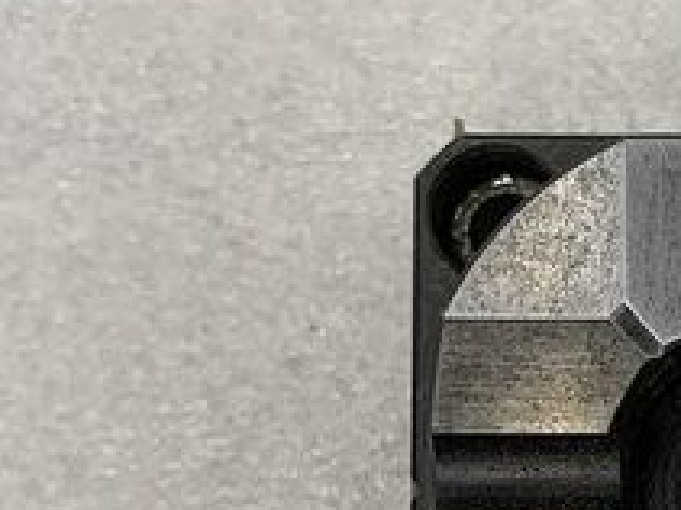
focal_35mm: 79
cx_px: 775
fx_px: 1553
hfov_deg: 23.1
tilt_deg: -85.0
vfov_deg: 18.3
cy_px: 478
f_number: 1.8
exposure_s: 1/76
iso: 100
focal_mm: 4.25
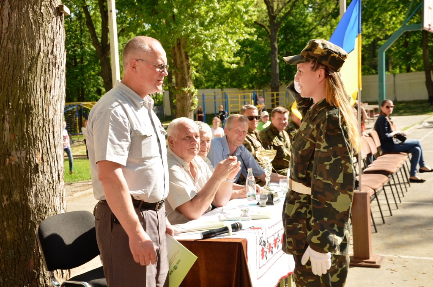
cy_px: 144
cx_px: 216
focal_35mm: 60
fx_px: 720
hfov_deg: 33.5
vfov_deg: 22.5
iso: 100
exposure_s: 1/125
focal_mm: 40
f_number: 6.3
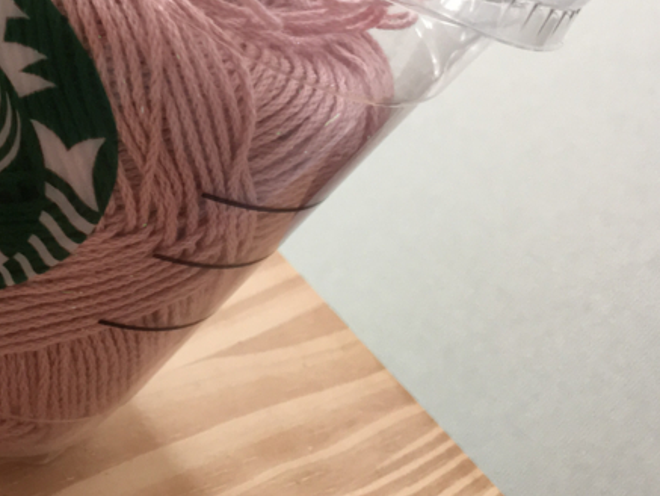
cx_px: 172
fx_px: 1297
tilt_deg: -19.4
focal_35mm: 68
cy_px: -41
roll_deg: -34.6
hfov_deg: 28.2
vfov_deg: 20.7
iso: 100
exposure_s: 1/30
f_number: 2.2
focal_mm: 4.15
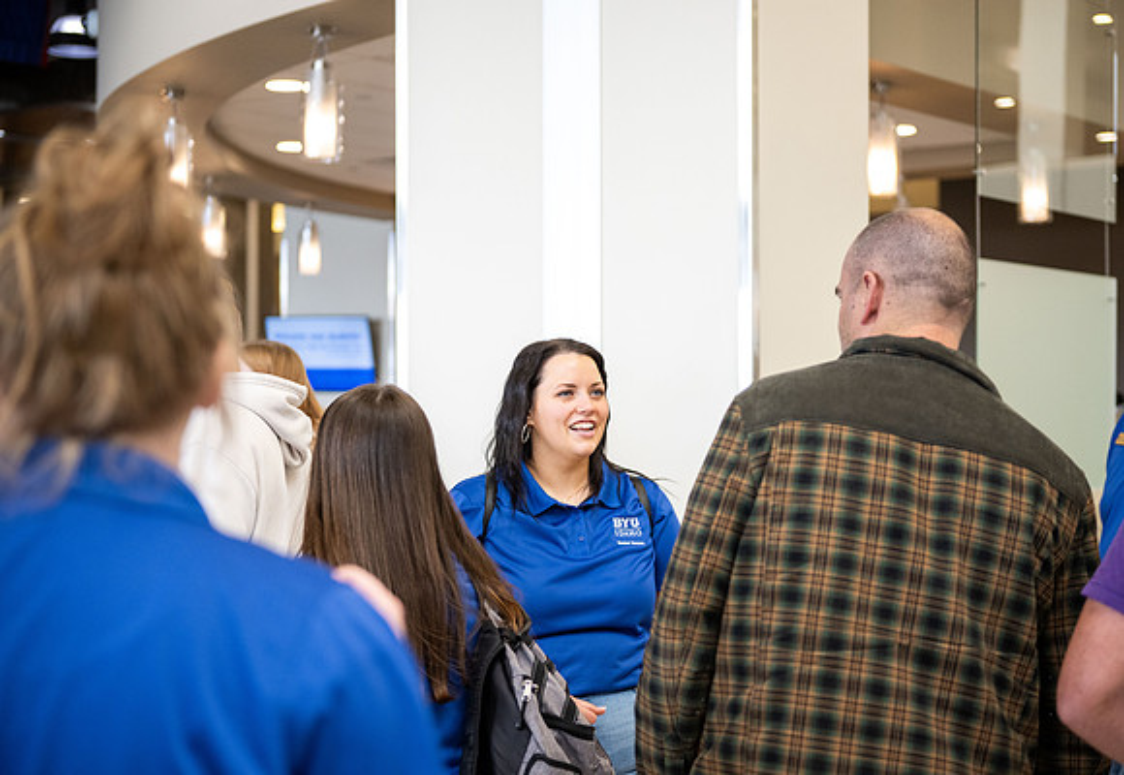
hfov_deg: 32.4
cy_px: 388
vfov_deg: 22.6
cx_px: 581
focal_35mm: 61
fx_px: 1937
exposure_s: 1/400
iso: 2000
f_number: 2.8
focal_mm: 60
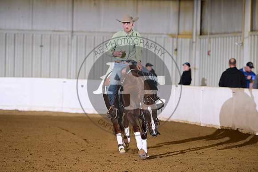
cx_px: 129
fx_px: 1326
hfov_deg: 11.1
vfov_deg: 7.4
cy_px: 86
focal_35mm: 185
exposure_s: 1/200
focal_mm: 185
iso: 2000
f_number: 4
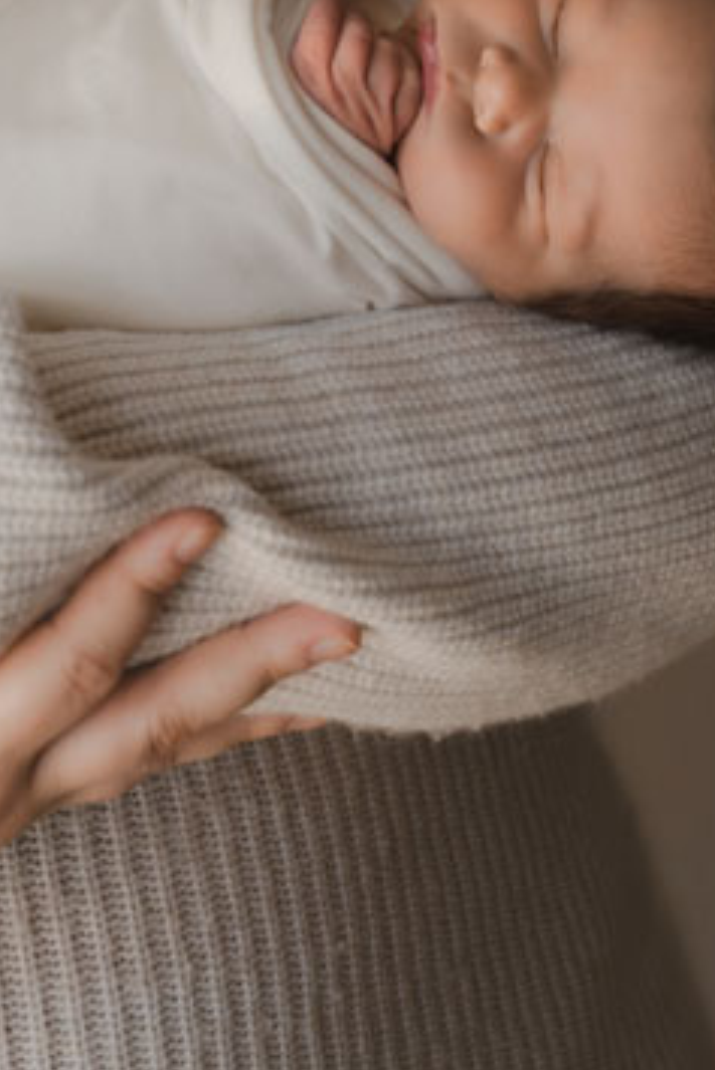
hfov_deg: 13.6
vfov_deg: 19.6
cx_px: 12
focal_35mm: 100
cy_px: -102
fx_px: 2967
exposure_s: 1/200
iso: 1000
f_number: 3.5
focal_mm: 29.5
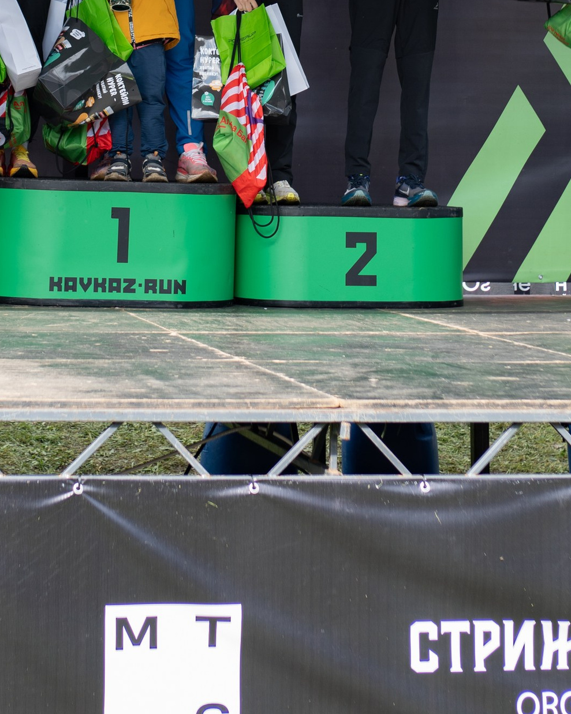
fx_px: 2155
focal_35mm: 102
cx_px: 130
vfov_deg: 17.8
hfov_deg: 15.0
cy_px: -177
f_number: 3.5
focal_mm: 35
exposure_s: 1/200
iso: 100
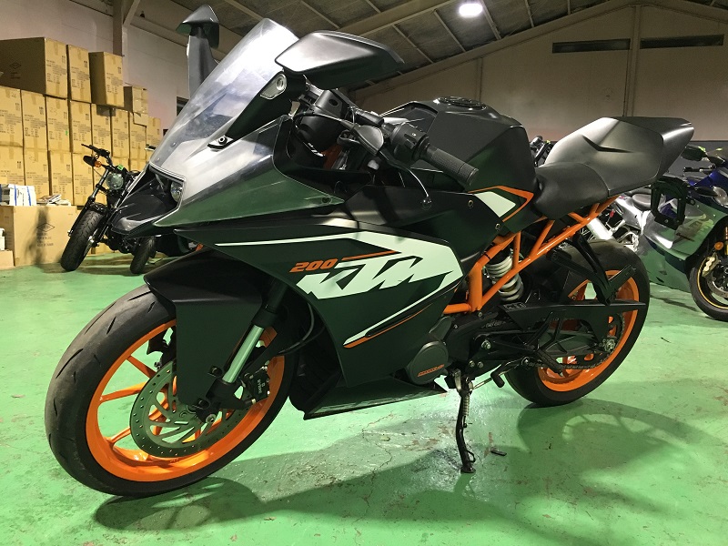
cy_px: 273
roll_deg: -1.9
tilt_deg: -6.7
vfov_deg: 48.2
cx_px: 364
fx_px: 610
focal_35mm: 29
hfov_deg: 61.7
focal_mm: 4.15
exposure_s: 1/30
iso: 200
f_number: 2.2
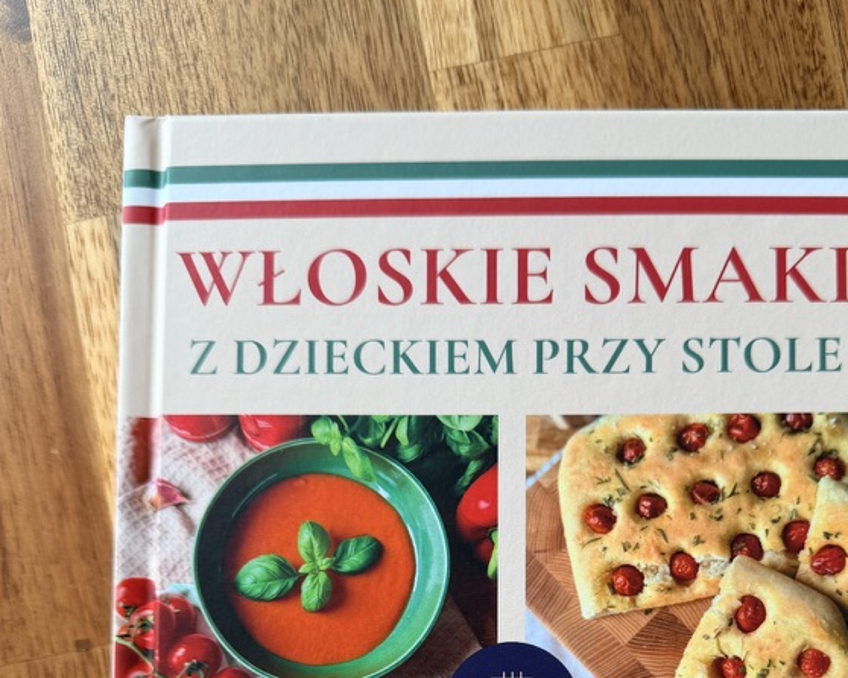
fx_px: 1079
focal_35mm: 43
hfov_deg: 42.6
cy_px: 690
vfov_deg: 32.0
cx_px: 527
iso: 64
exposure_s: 1/174
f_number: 1.78
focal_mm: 6.76
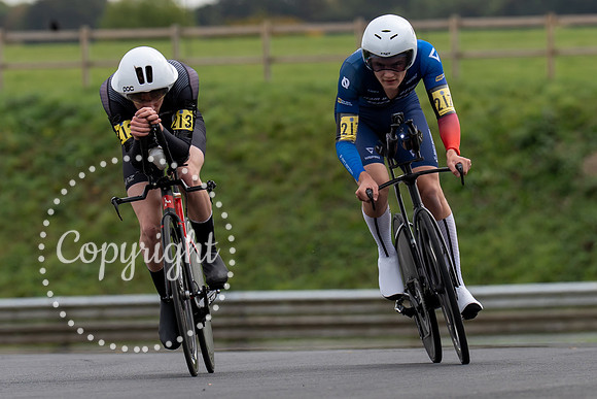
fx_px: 7641
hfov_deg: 4.5
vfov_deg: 3.0
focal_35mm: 461
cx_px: 286
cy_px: 268
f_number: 3.5
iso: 125
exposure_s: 1/1000
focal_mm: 178
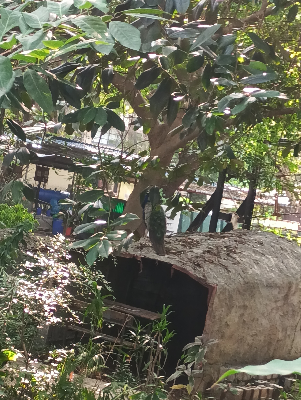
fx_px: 1723
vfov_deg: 13.2
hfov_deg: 10.0
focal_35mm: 149
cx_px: 150
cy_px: 200
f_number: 1.8
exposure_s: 1/33.3
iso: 336
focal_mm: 4.26
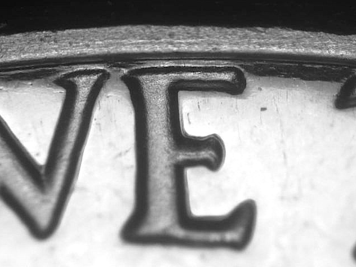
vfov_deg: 9.5
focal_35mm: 156
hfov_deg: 12.7
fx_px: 1604
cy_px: 132
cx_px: 179
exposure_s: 1/29.5
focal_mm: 32
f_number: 5.1
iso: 100
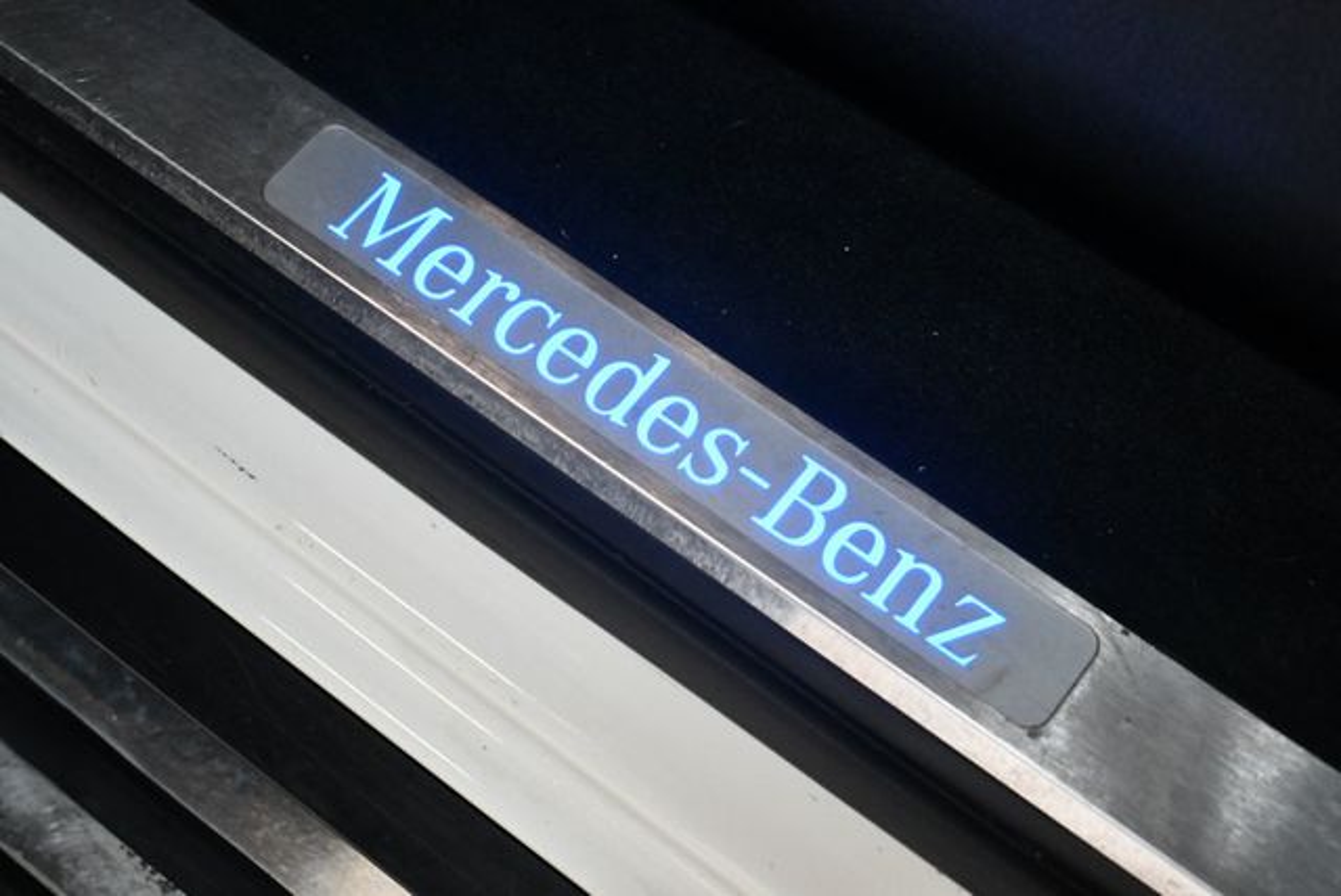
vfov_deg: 22.7
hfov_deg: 33.4
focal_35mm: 60
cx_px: 670
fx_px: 2237
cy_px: 448
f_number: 4.2
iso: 3200
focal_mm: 30
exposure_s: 1/100
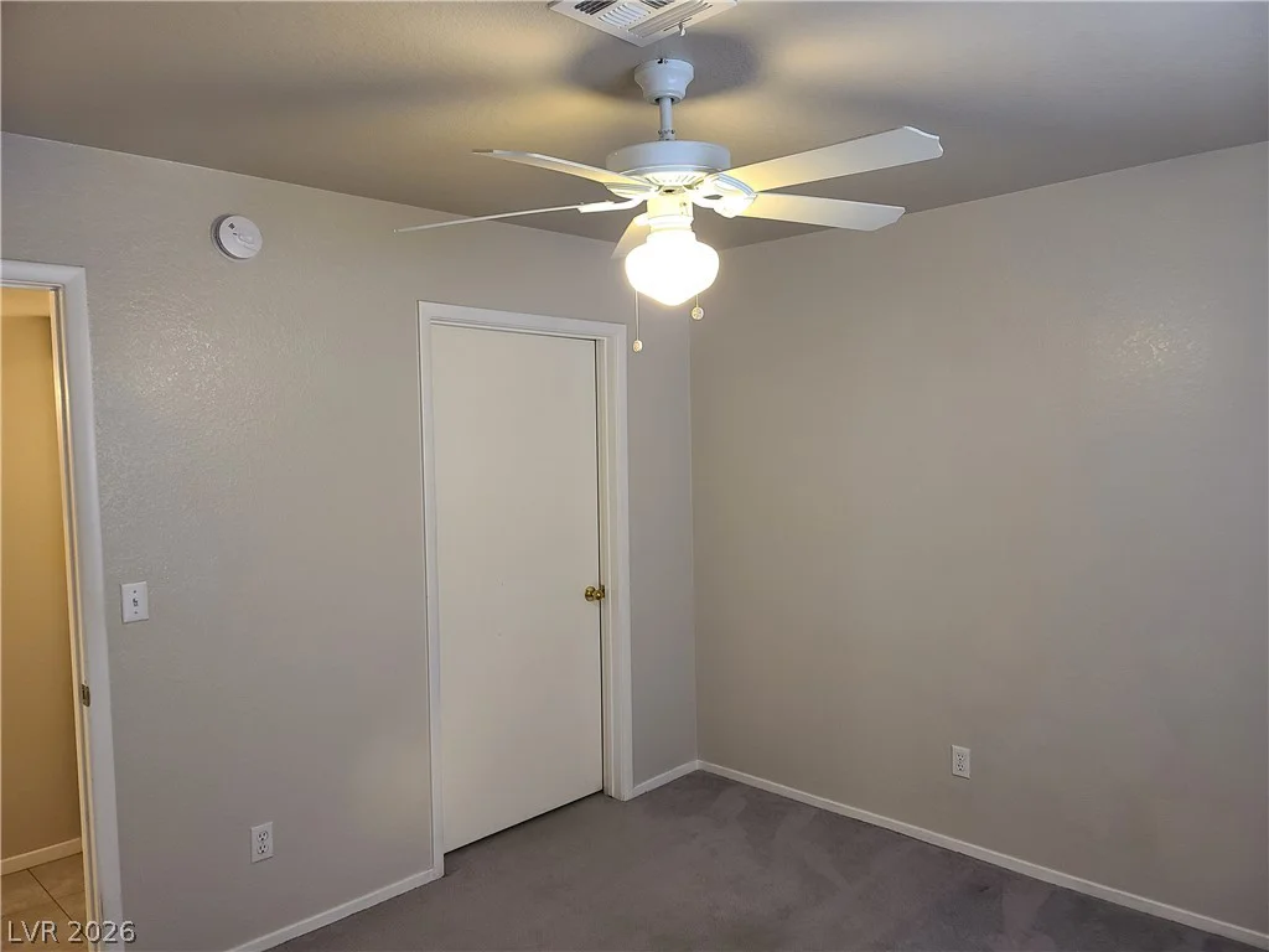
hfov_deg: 69.4
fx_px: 916
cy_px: 476
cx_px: 634
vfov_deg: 54.9
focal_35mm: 25
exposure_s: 1/60
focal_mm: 7
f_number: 1.8
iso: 250
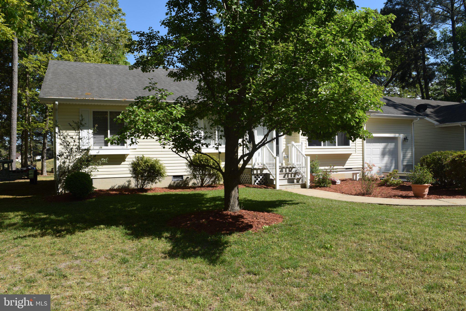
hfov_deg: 67.4
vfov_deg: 47.9
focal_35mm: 27
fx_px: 349
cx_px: 233
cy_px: 156
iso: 100
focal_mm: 18
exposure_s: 1/200
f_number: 9
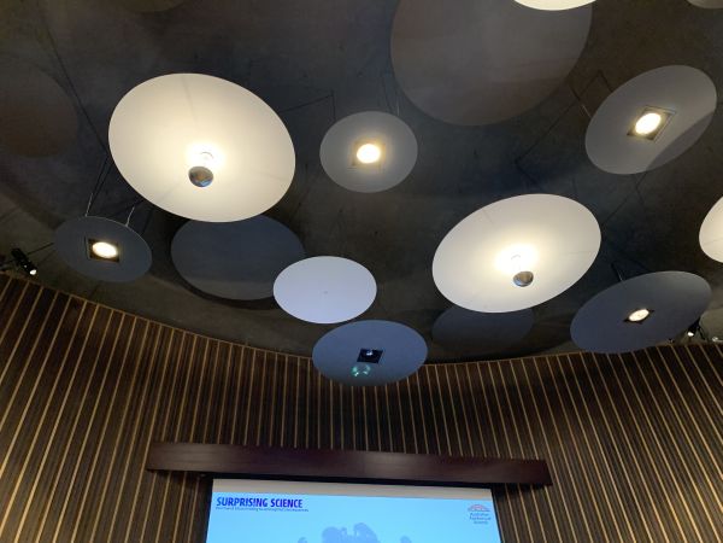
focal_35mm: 26
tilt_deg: +42.8
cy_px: 272
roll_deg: +3.9
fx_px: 543
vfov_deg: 53.1
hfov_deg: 67.3
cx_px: 362
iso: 400
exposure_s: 1/33
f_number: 1.8
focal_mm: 4.25
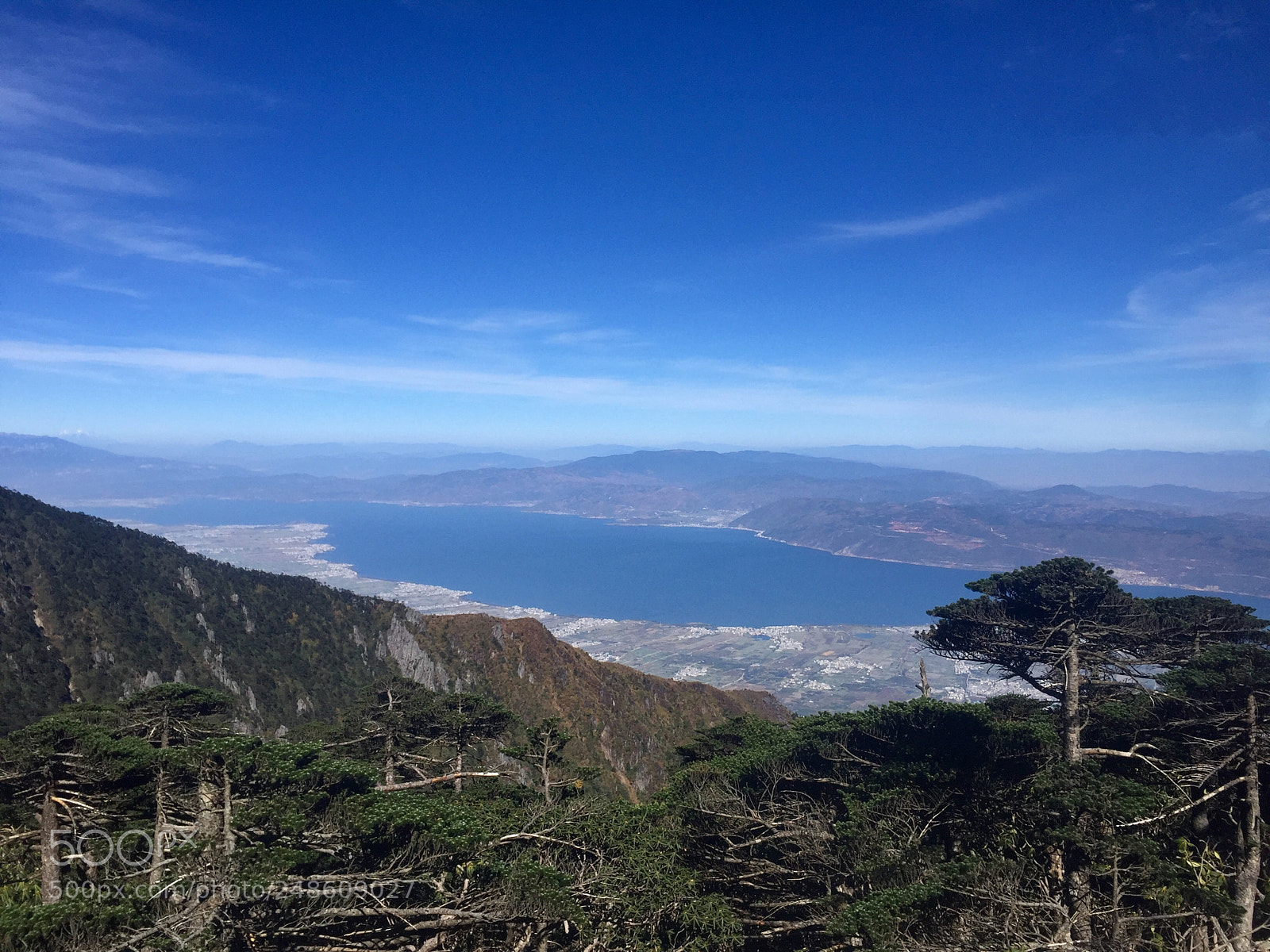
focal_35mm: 29
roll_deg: -0.8
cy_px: 476
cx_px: 635
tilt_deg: -4.1
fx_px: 1064
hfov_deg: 61.7
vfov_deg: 48.2
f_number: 2.2
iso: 32
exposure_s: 1/920
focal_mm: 4.15
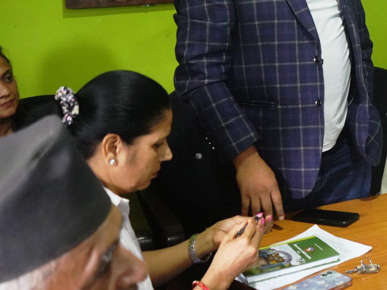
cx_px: 394
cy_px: -9
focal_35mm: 67
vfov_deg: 21.1
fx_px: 749
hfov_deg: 27.2
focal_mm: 29
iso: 8000
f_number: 4
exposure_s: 1/160
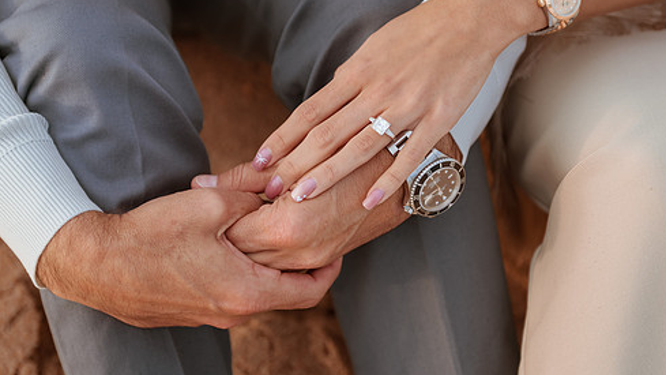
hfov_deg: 24.5
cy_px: 194
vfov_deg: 13.9
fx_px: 1536
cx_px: 361
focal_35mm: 87
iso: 250
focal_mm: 70
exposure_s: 1/1000
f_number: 2.8
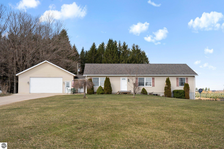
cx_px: 112
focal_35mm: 35
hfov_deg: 54.4
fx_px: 218
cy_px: 74
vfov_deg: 37.8
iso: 50
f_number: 5
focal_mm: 35
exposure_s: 1/125
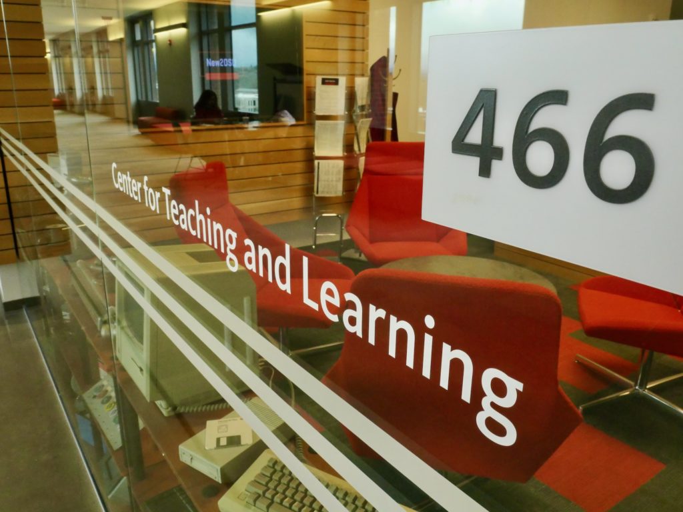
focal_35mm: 28
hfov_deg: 63.4
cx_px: 342
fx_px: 552
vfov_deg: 49.7
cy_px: 256
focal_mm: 14
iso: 3200
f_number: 11
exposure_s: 1/50
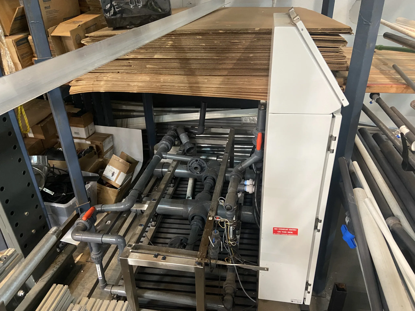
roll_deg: +0.7
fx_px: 312
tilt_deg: -31.0
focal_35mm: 26
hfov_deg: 67.3
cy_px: 156
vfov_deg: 53.1
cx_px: 208
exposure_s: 1/30
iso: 500
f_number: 1.8
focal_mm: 4.25
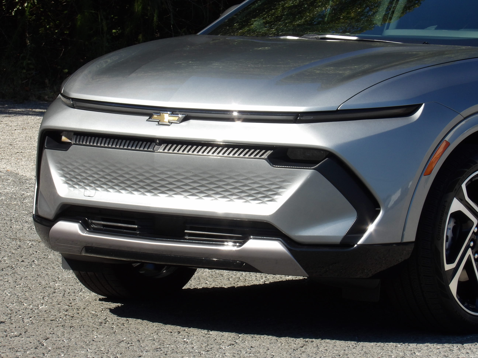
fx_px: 3066
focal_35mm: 222
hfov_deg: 8.9
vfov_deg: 6.7
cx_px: 239
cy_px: 179
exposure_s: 1/144
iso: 100
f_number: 8
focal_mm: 39.8
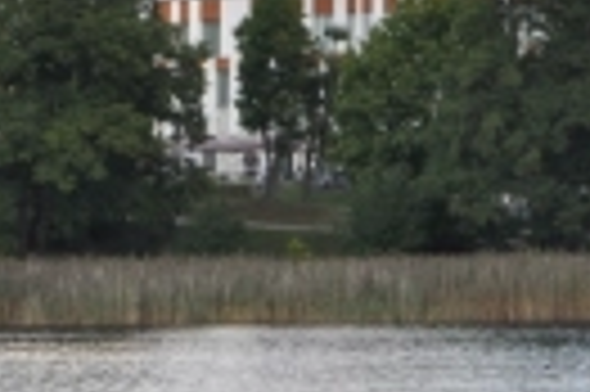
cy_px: -207
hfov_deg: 4.3
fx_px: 7711
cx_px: 1103
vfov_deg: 2.9
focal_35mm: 471
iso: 200
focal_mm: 75
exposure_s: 1/320
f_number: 9
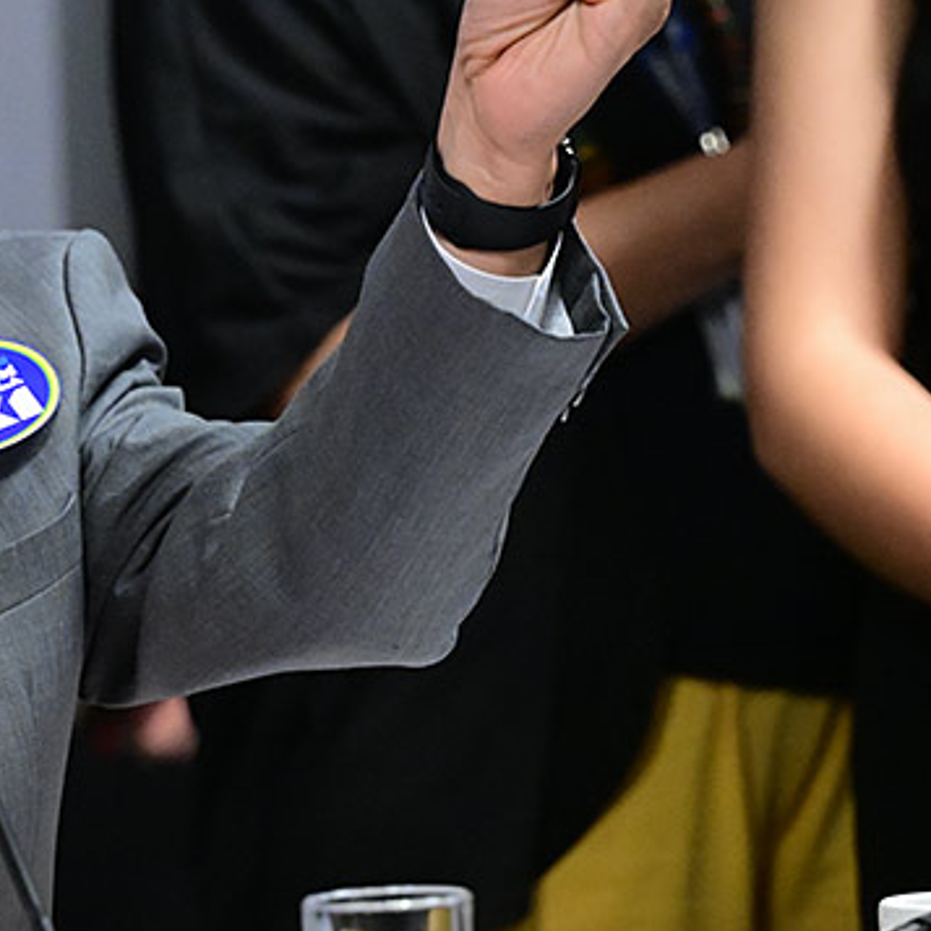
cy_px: 196
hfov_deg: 3.6
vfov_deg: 3.6
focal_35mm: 490
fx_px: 14910
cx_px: -170
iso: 6400
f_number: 3.2
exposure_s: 1/250
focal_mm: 160
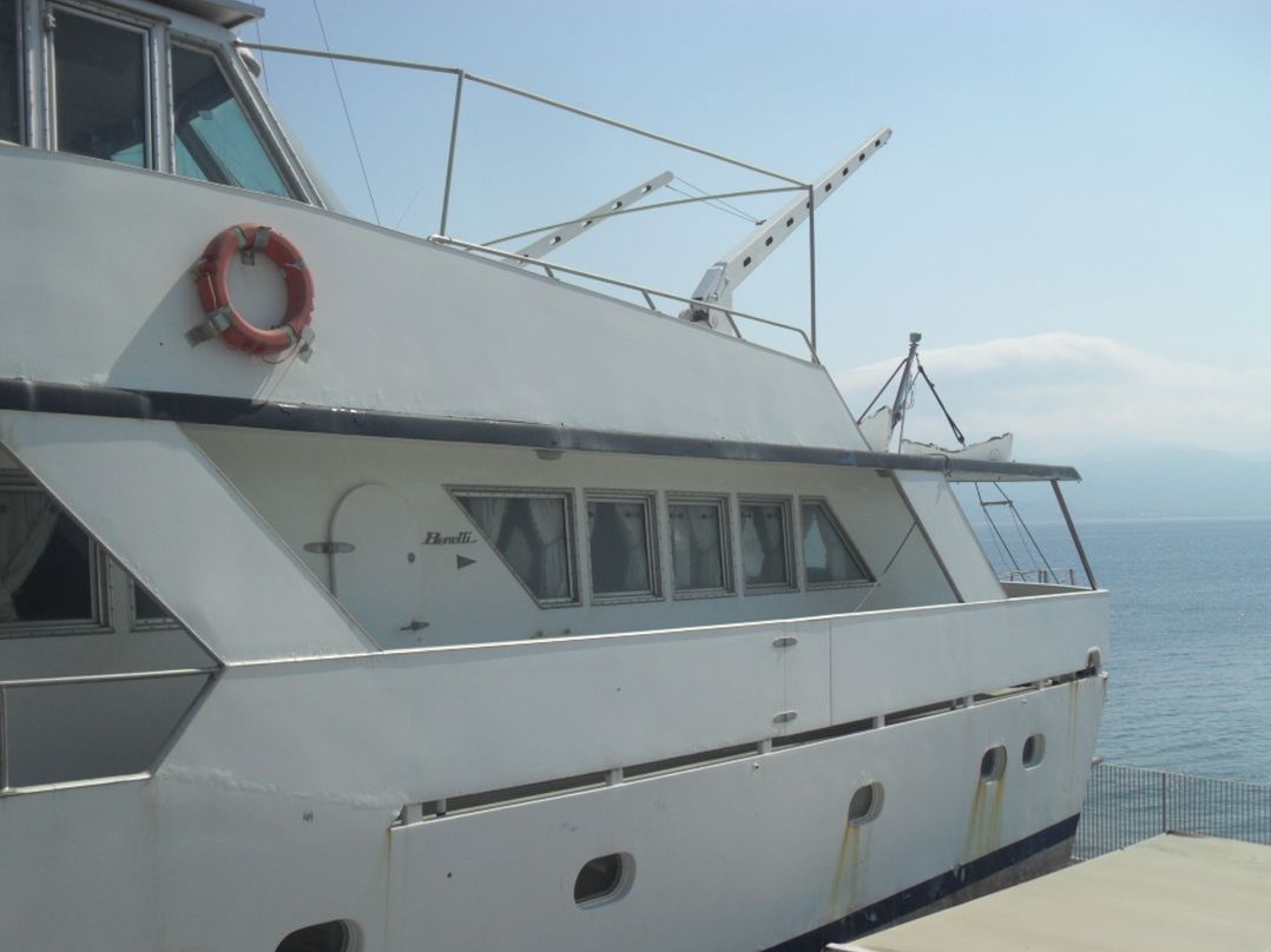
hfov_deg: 49.0
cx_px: 624
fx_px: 1395
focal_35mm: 38
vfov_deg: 37.7
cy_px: 514
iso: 100
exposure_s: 1/350
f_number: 8.9
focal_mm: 6.2
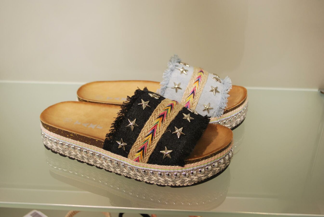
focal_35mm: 42
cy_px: 108
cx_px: 162
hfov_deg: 46.4
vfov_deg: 32.0
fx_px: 378
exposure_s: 1/60
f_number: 4.5
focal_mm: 28
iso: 200
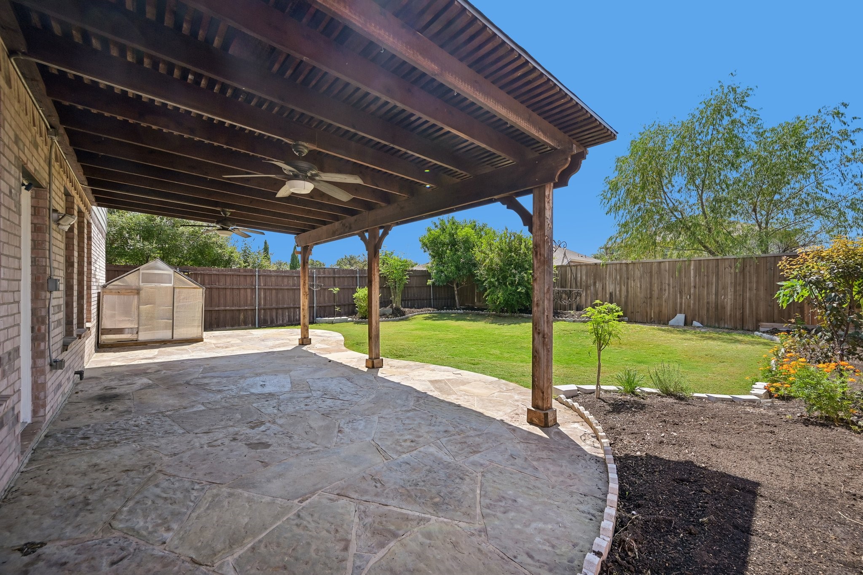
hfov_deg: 104.3
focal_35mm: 14
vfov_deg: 81.2
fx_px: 336
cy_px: 288
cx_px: 432
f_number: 9
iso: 250
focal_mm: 14
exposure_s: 1/250
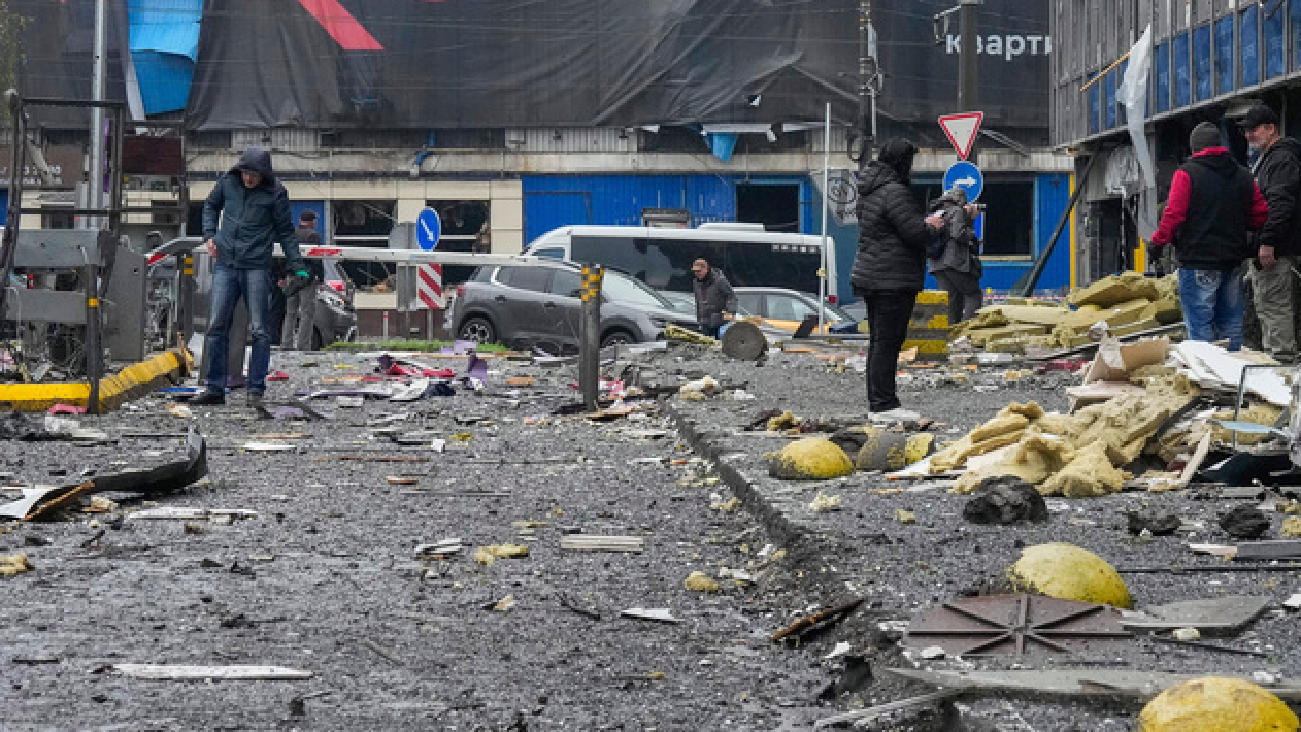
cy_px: 266
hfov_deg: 18.0
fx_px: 4105
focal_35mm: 119
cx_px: 821
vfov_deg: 10.2
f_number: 7.1
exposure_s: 1/640
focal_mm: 70
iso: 5000
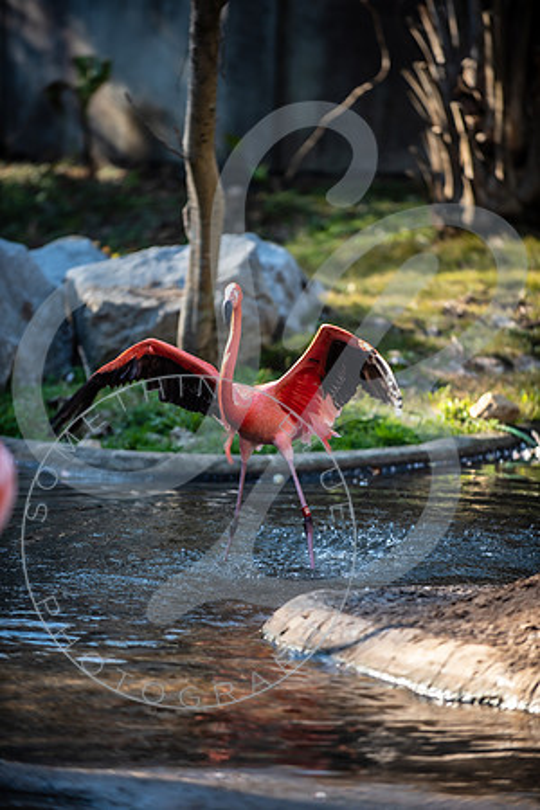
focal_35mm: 200
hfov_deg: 6.9
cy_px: 405
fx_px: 4500
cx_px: 270
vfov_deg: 10.3
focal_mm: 200
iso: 200
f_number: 2.8
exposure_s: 1/400
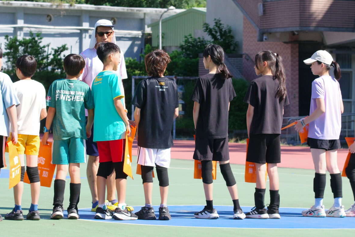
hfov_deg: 11.6
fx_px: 1745
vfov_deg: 7.8
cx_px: 153
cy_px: 85
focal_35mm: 177
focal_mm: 70
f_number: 5.6
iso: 1600
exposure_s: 1/2000
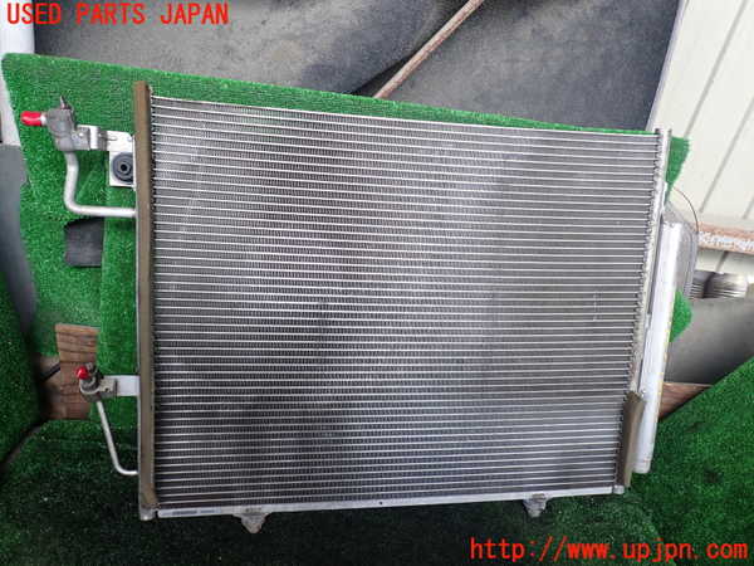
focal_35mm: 25
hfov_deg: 69.4
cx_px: 377
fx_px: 545
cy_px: 283
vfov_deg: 54.9
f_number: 2.8
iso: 100
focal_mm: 4.5
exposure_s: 1/60
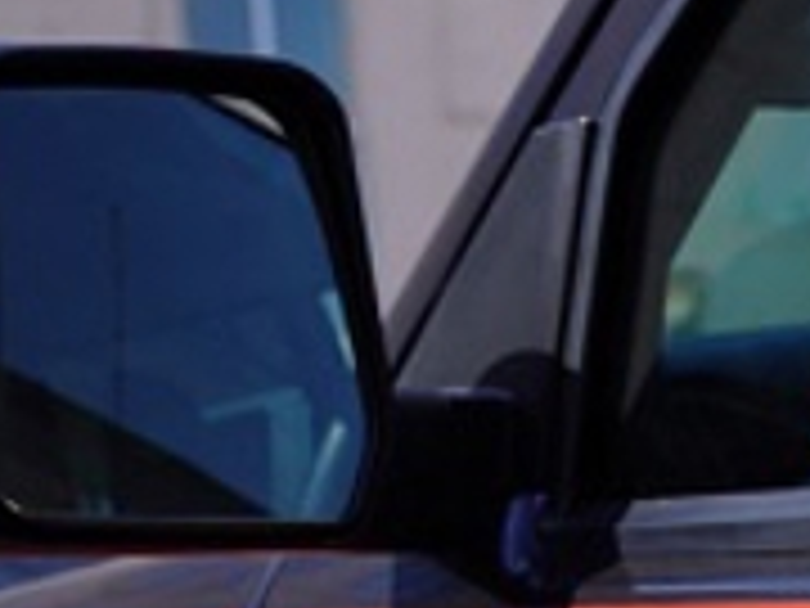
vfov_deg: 10.9
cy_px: 883
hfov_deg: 13.2
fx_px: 3089
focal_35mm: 132
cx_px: 1548
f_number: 5
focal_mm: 33
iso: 100
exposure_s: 1/320
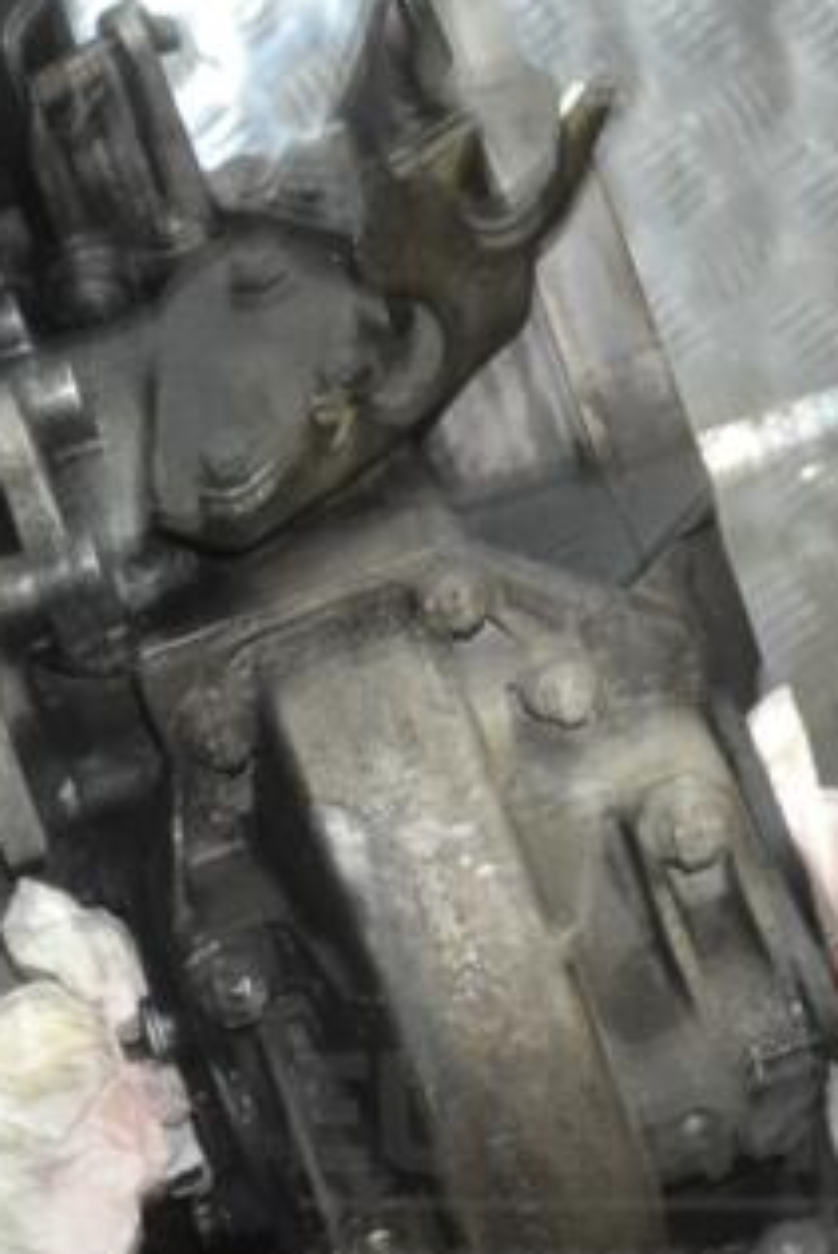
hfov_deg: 12.0
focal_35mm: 114
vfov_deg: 17.9
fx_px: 3976
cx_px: 214
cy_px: 583
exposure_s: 1/60
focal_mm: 40
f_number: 5.3
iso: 2000
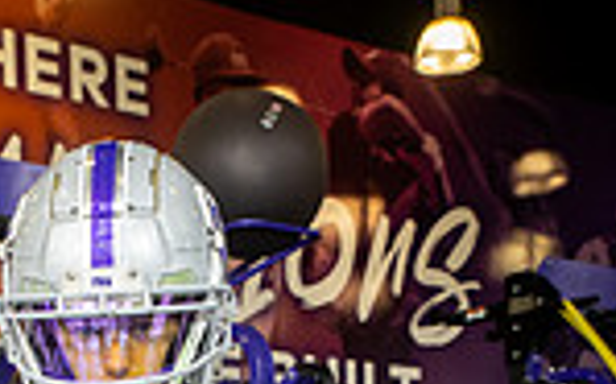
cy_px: 892
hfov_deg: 17.7
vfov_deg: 9.9
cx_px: 112
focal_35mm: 117
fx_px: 1963
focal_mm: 38
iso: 800
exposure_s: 1/250
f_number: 7.1
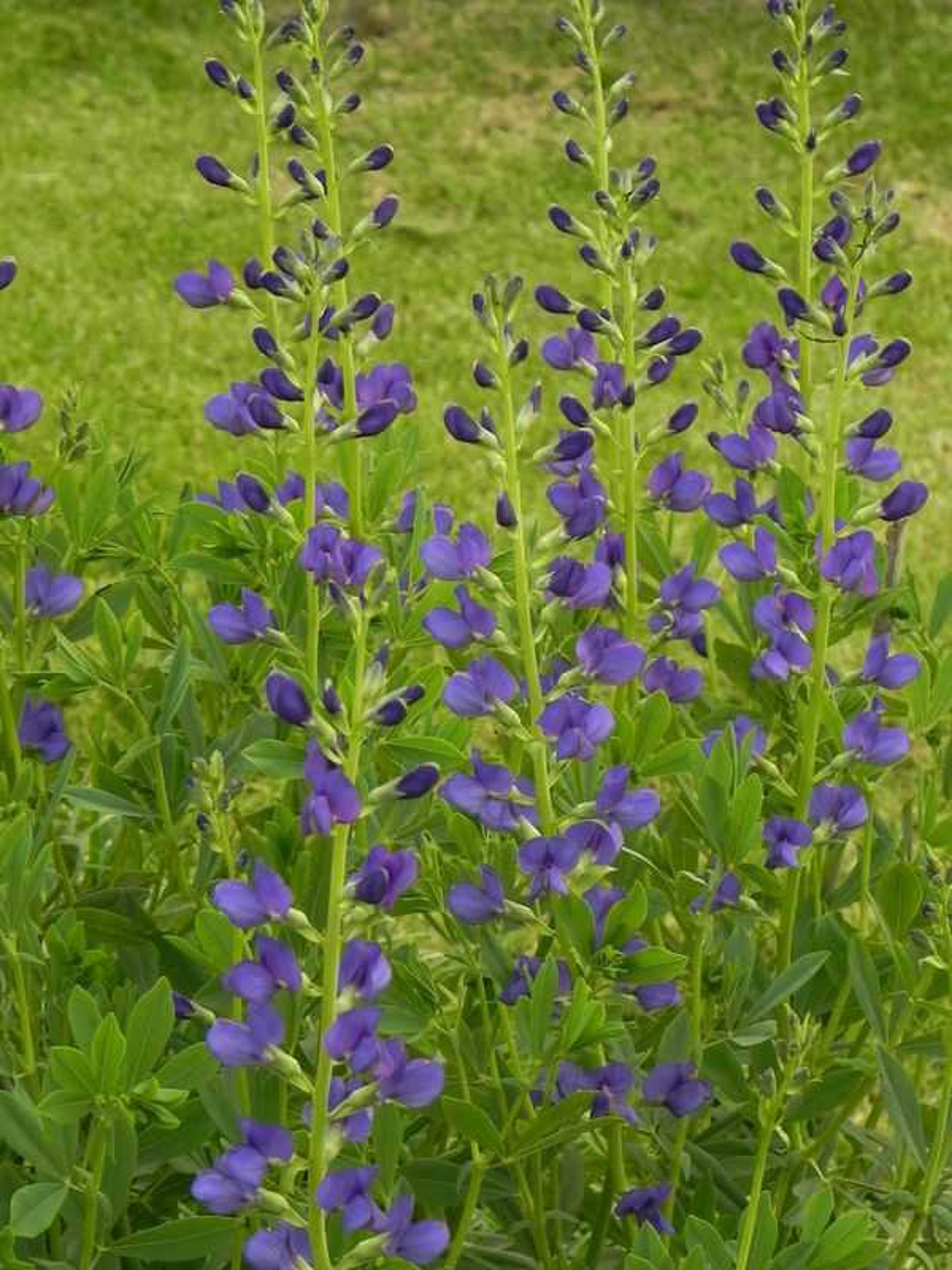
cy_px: 635
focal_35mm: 144
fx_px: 5280
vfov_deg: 13.7
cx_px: 476
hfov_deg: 10.3
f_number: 5
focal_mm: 25.7
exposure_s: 1/50
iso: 160
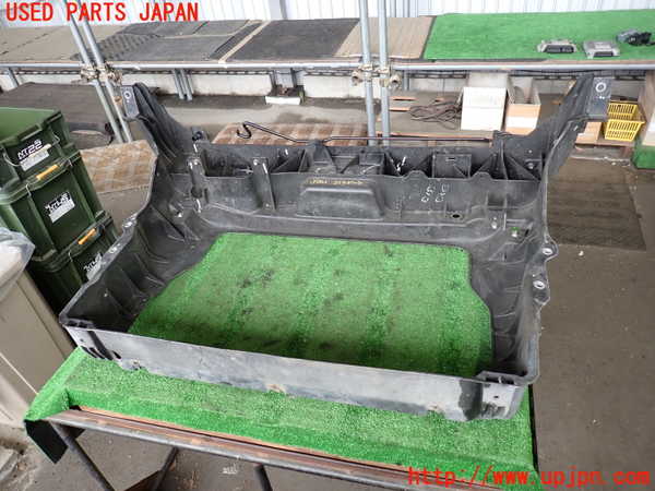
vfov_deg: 54.9
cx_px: 328
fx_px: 473
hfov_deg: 69.4
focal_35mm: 25
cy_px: 246
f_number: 2
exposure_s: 1/60
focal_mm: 4.5
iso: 160
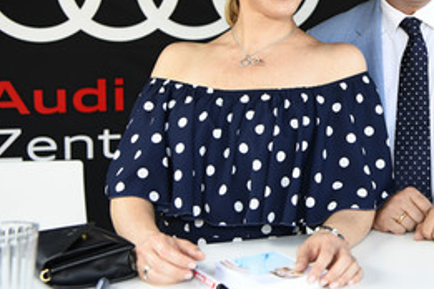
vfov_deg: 19.6
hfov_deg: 28.6
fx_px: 832
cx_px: 352
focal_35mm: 69
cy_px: 78
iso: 640
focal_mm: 40
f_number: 4
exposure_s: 1/400
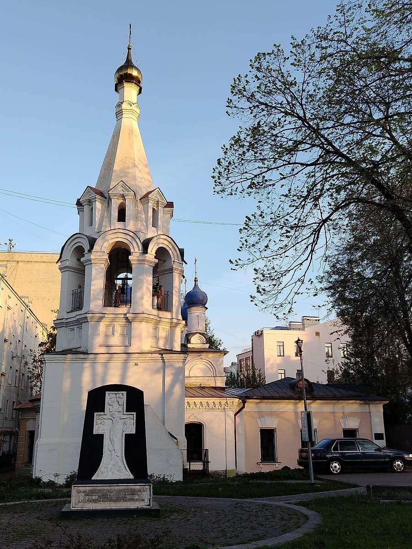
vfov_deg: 51.4
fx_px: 571
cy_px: 274
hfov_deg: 39.7
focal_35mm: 36
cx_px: 206
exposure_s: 1/167
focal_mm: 5.25
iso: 100
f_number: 1.75
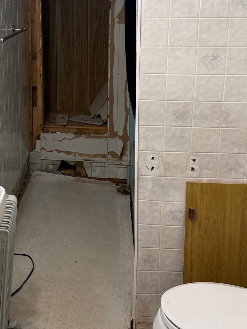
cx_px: 62
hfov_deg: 28.7
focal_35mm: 50
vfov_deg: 37.5
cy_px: 93
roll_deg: +0.2
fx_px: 476
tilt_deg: -12.8
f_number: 1.78
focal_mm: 6.76
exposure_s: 1/120
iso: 160
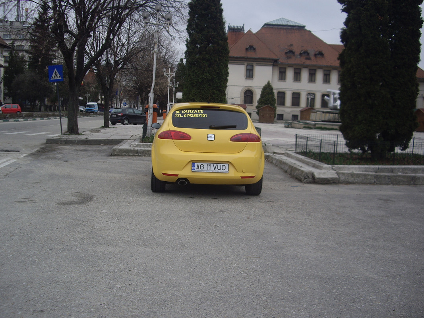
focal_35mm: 38
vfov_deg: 37.7
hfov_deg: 49.0
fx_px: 465
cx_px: 212
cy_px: 159
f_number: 2.8
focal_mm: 7.9
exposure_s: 1/320
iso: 50
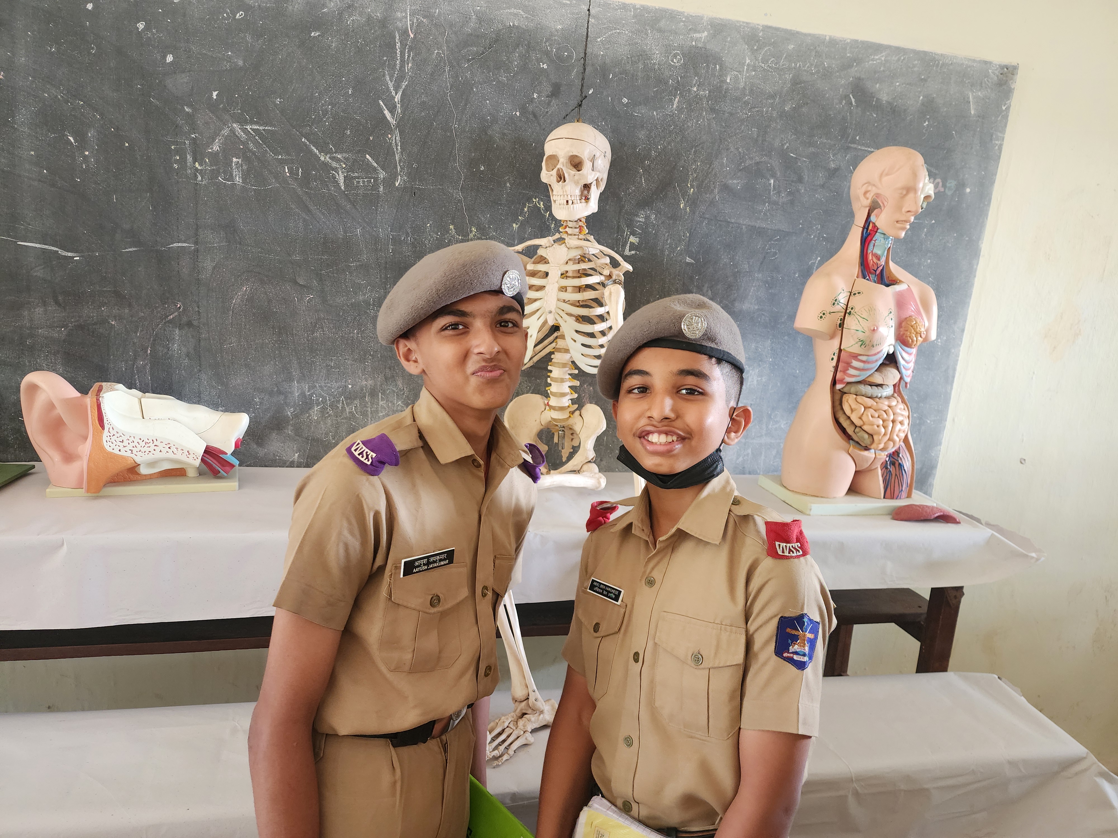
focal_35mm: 23
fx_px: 743
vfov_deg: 58.9
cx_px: 559
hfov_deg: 73.9
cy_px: 419
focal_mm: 6.4
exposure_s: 1/100
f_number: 1.8
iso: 400
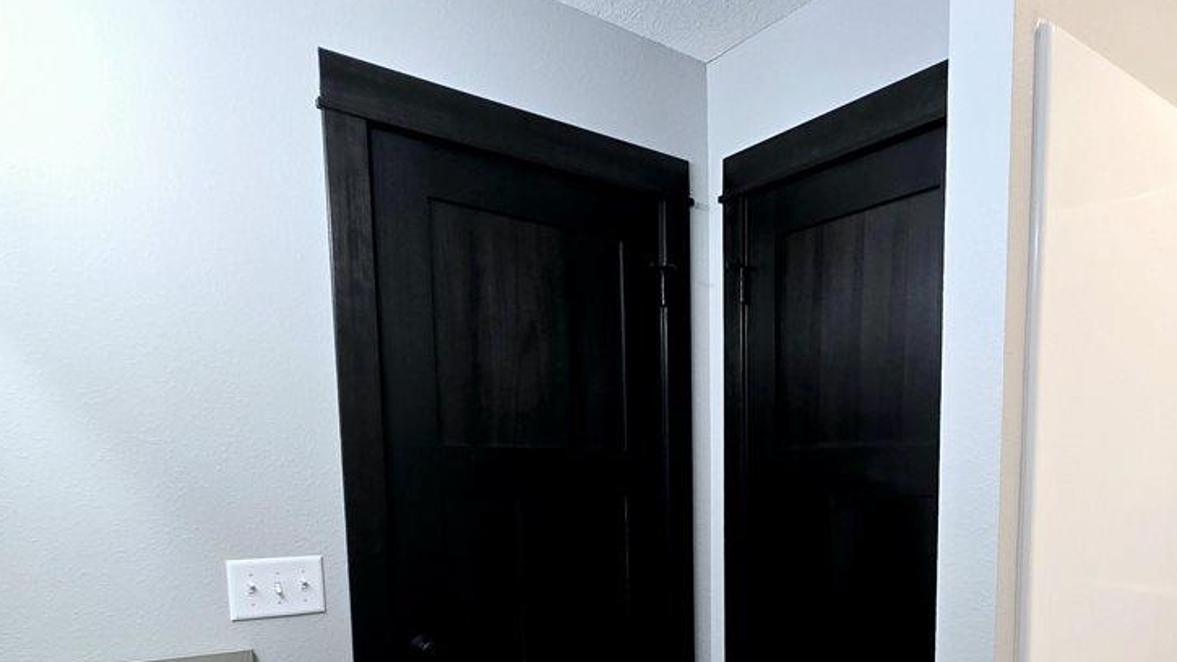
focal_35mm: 25
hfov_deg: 70.9
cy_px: 591
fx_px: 780
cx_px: 825
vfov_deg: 42.4
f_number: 2.2
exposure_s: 1/60.2
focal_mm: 2.2
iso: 80
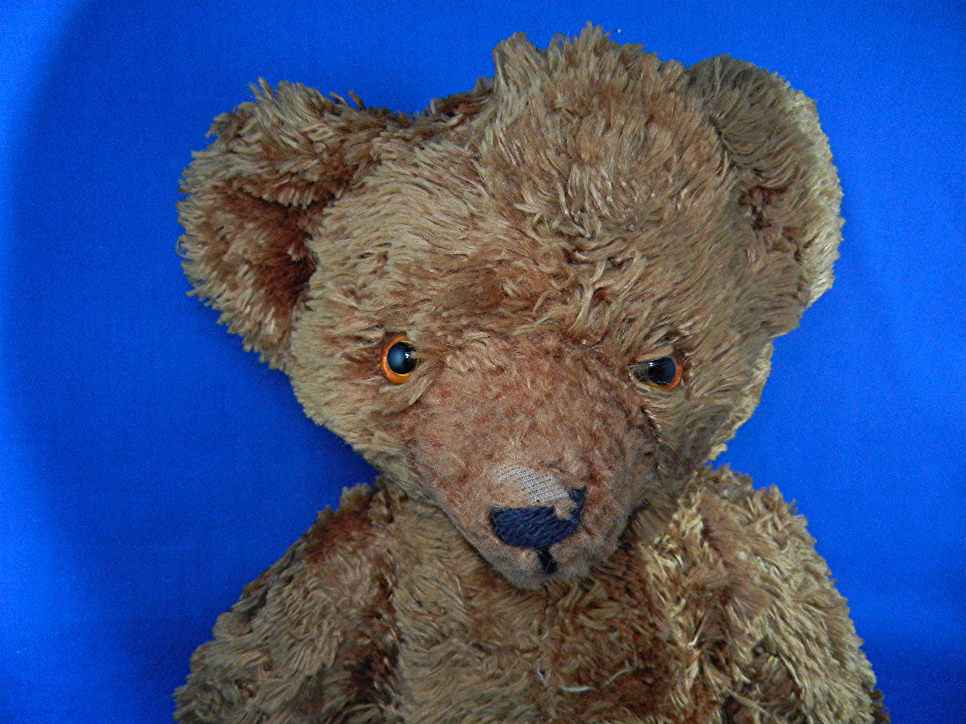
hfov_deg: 60.0
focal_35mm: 30
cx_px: 483
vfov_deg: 46.8
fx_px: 837
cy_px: 362
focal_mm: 5.4
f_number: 7
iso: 800
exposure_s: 1/30
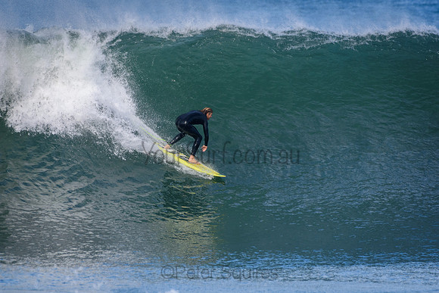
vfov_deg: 1.8
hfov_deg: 2.7
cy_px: 146
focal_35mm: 750
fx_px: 9148
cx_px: 220
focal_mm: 500
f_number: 5.6
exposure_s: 1/2000
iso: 500
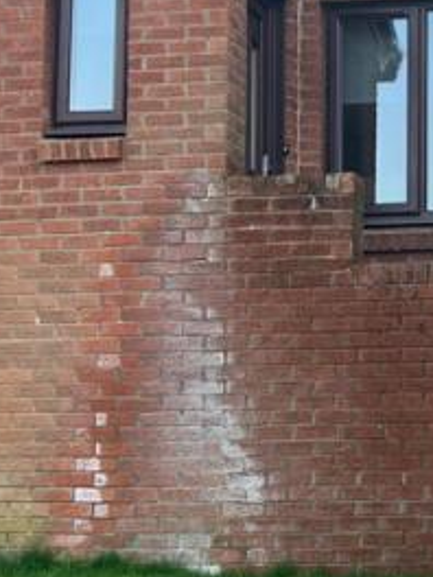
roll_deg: -0.3
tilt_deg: +6.6
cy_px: 323
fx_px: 1685
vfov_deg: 19.4
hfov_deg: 14.3
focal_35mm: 101
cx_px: 490
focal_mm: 5.7
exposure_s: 1/588
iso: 50
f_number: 1.5
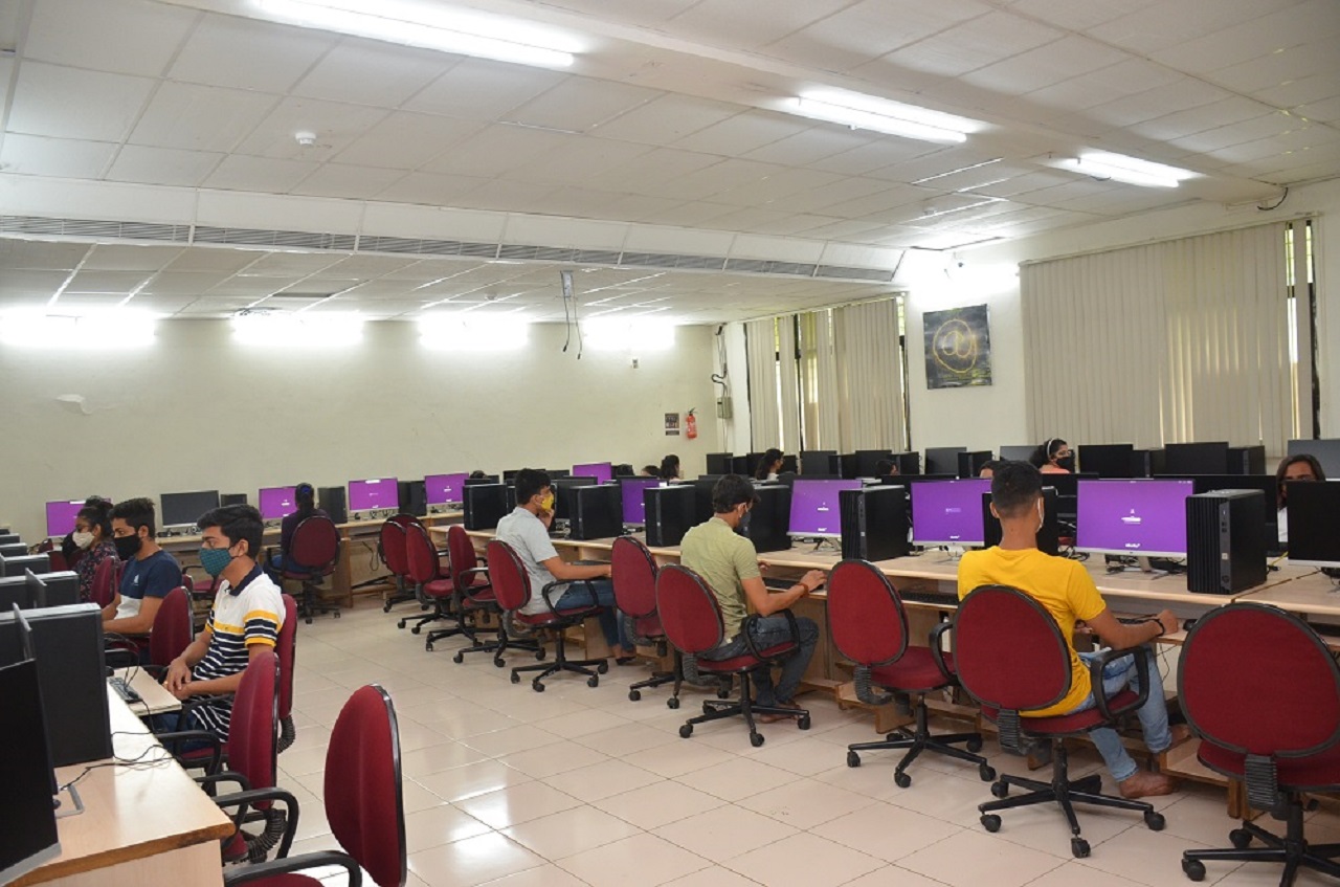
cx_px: 670
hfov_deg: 67.5
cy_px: 444
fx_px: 1003
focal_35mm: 27
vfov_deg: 47.7
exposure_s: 1/60
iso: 800
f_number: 4
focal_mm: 18
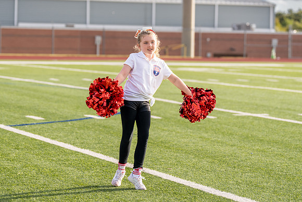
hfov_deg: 14.8
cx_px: 136
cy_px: 57
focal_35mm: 139
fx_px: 1164
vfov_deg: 9.9
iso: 250
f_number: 2.8
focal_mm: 92
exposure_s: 1/2000
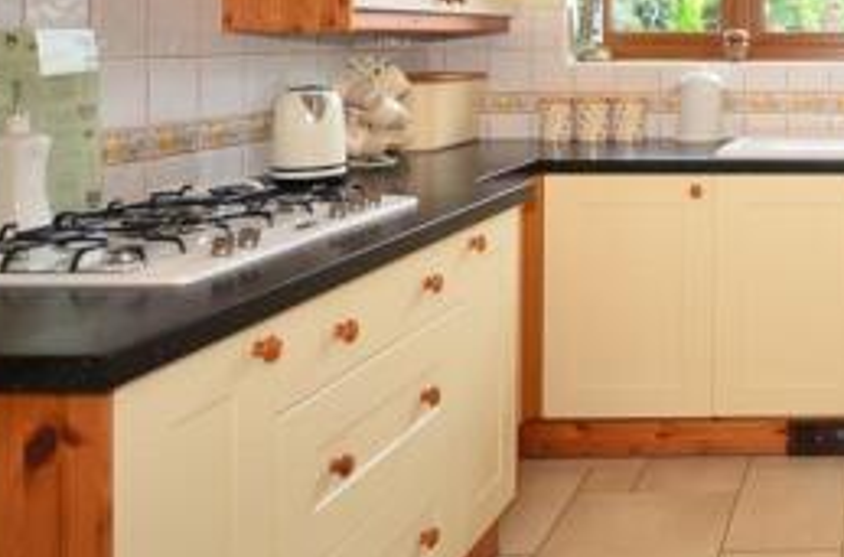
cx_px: 916
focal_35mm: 38
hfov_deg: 41.3
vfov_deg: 32.5
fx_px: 888
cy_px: 23
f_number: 5
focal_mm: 10
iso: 200
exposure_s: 1/60
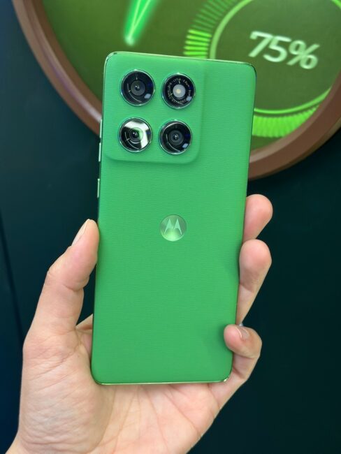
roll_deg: -0.5
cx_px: 170
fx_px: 630
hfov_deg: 30.3
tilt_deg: -36.3
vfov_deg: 39.6
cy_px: 227
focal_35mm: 48
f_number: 1.78
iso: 320
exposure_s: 1/33
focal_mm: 6.86
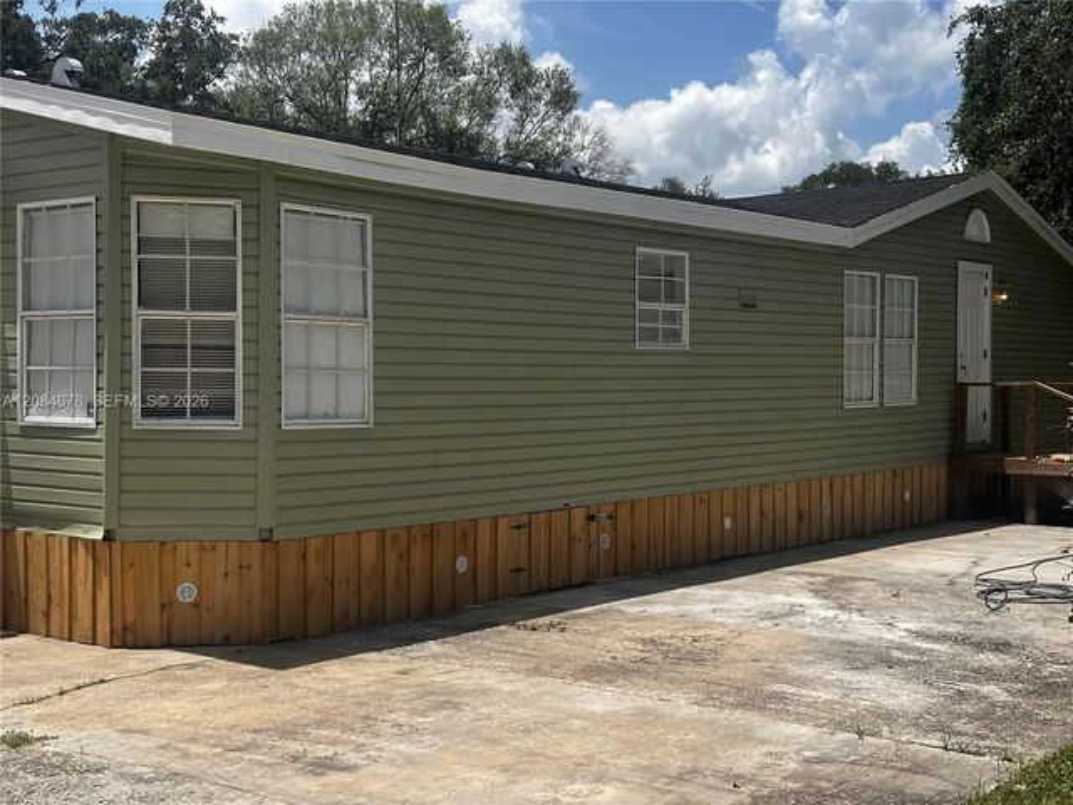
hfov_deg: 39.7
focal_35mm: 48
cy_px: 402
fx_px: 1488
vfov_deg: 30.3
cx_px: 536
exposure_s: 1/5000
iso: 64
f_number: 1.78
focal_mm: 6.86
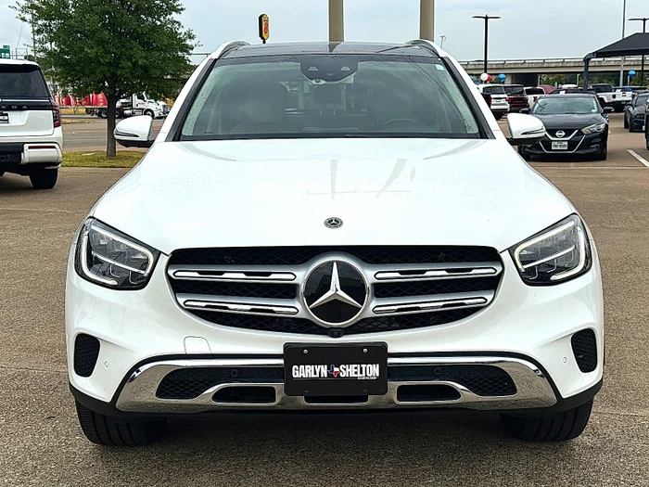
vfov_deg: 30.3
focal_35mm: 48
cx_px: 324
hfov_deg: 39.7
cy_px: 244
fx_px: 900
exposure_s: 1/4367
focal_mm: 6.86
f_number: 1.78
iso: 64
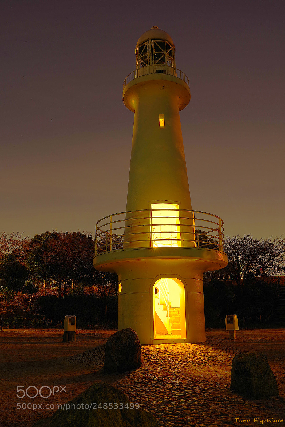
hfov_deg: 42.4
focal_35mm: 31
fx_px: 368
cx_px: 142
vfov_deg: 60.3
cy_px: 214
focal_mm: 31
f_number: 7.1
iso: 100
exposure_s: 20
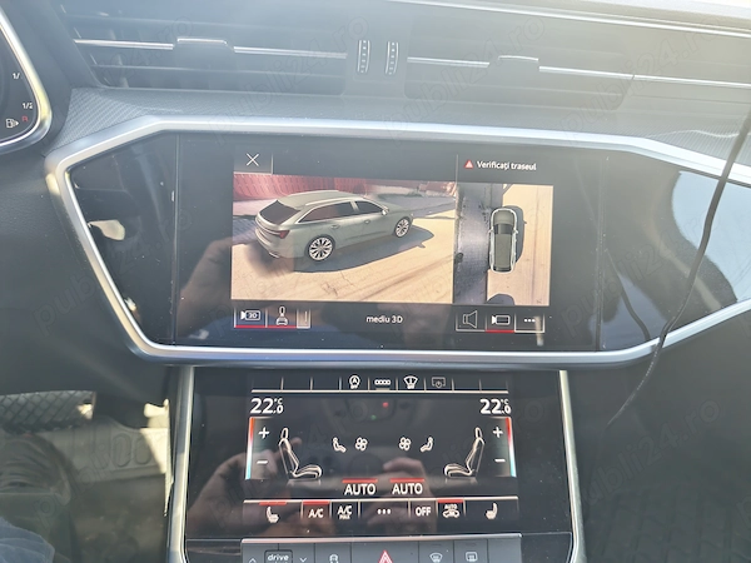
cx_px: 376
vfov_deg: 58.9
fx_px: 499
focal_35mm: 23
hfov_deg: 73.9
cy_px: 282
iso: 100
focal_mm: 6.55
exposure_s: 1/50
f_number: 1.6
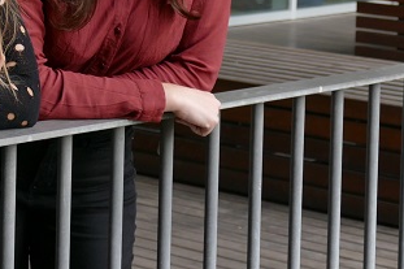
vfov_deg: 9.5
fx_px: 1593
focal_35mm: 142
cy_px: -74
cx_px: -99
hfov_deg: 14.0
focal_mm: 17.83
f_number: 3.3
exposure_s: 1/100
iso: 125
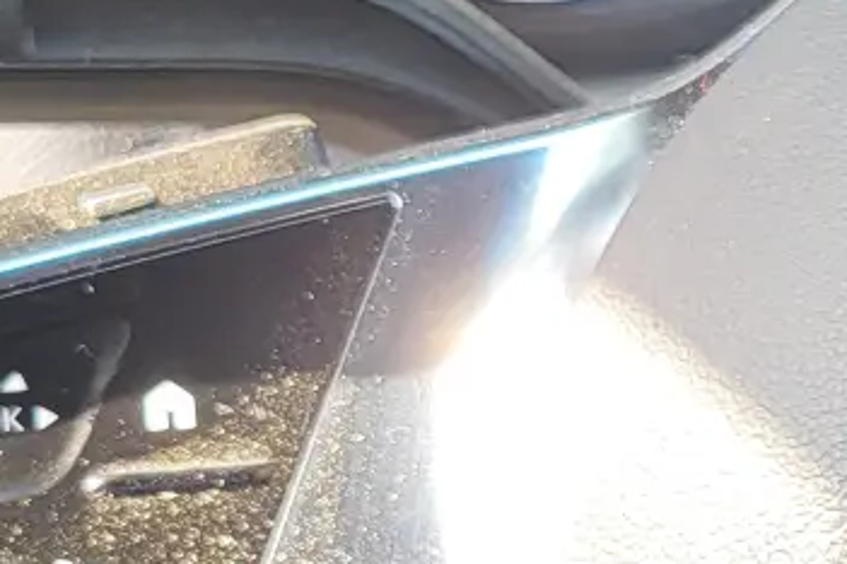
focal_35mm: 148
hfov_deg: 13.5
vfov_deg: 9.3
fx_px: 3482
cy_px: 325
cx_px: 975
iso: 40
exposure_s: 1/150
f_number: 1.8
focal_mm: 5.4
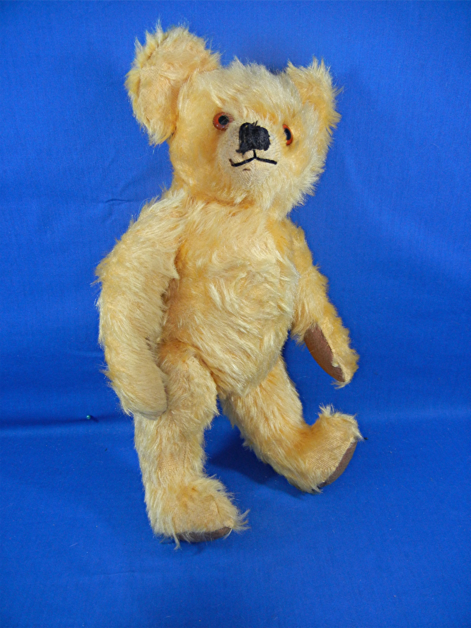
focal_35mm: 30
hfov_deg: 46.8
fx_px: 544
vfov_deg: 60.0
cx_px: 236
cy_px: 314
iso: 200
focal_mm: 5.4
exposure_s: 1/30
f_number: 3.5
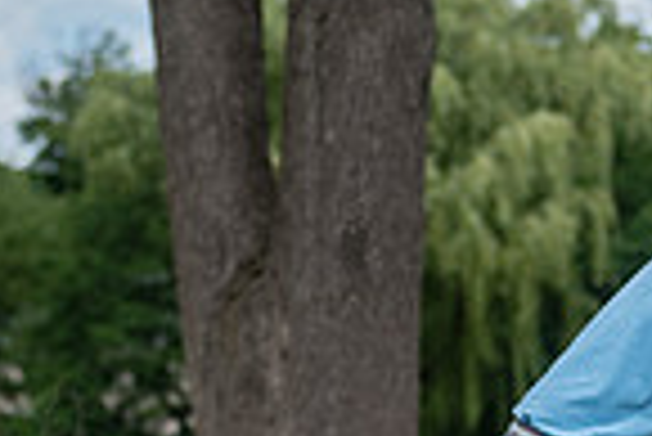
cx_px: 931
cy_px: 452
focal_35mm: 344
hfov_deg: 5.9
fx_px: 6236
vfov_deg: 4.0
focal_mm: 86
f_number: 4
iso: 200
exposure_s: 1/1000
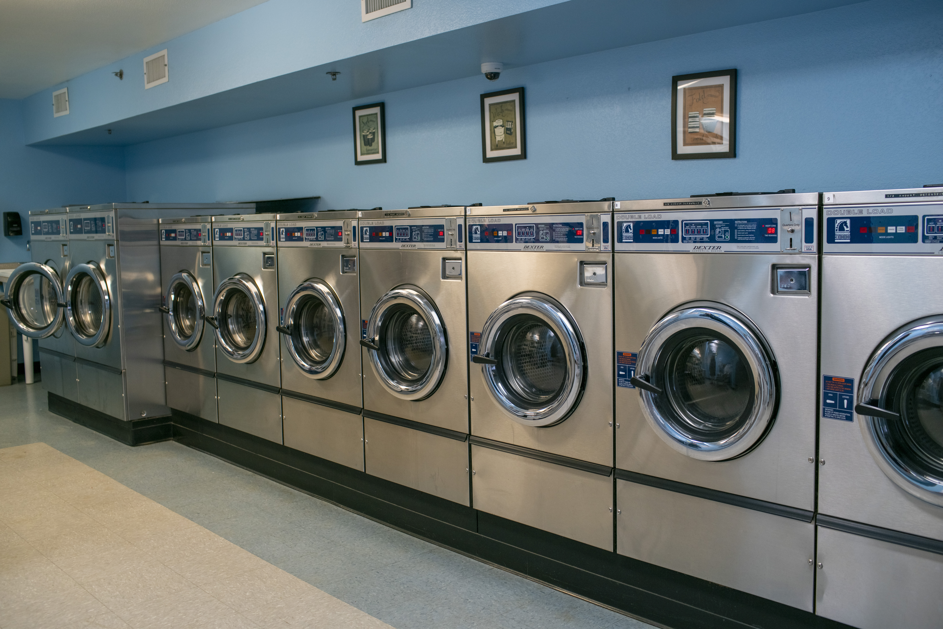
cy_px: 314
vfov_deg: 37.9
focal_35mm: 35
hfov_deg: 54.4
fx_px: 917
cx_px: 472
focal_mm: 35
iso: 800
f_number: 4
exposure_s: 1/100
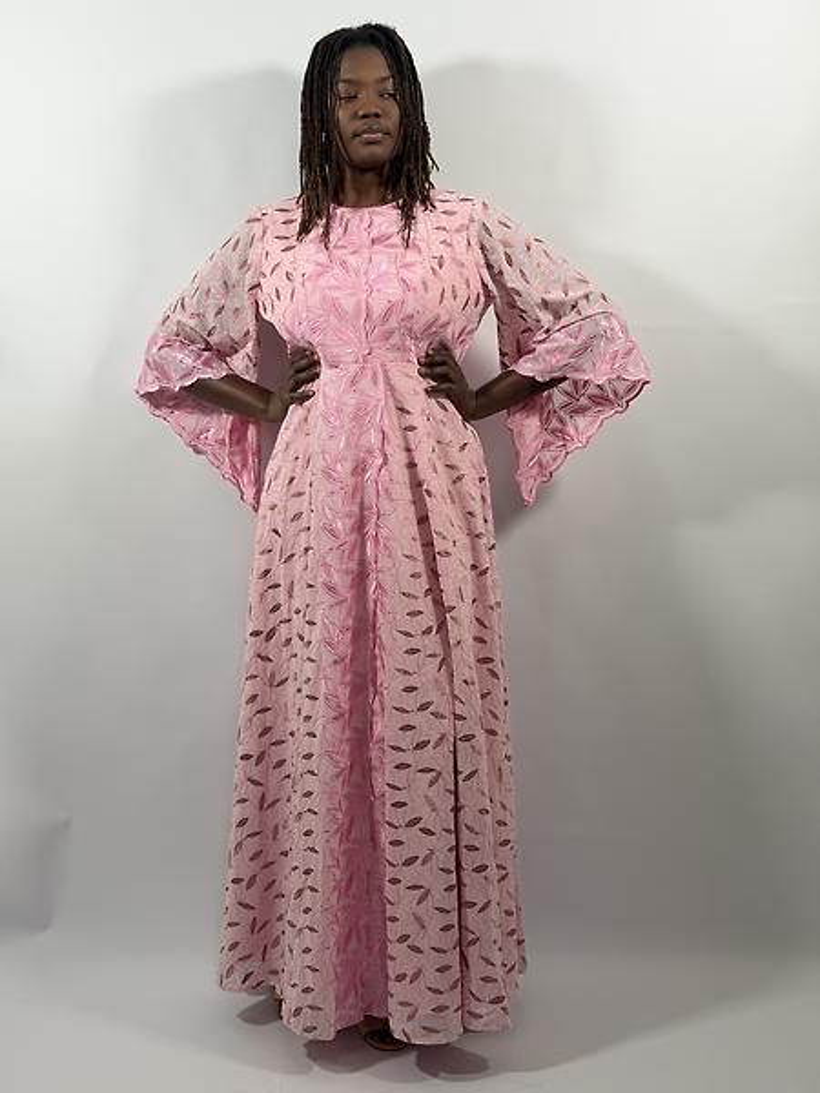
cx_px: 410
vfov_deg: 39.7
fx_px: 1516
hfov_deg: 30.3
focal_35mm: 48
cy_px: 546
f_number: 1.78
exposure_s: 1/100
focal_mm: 6.76
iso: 50
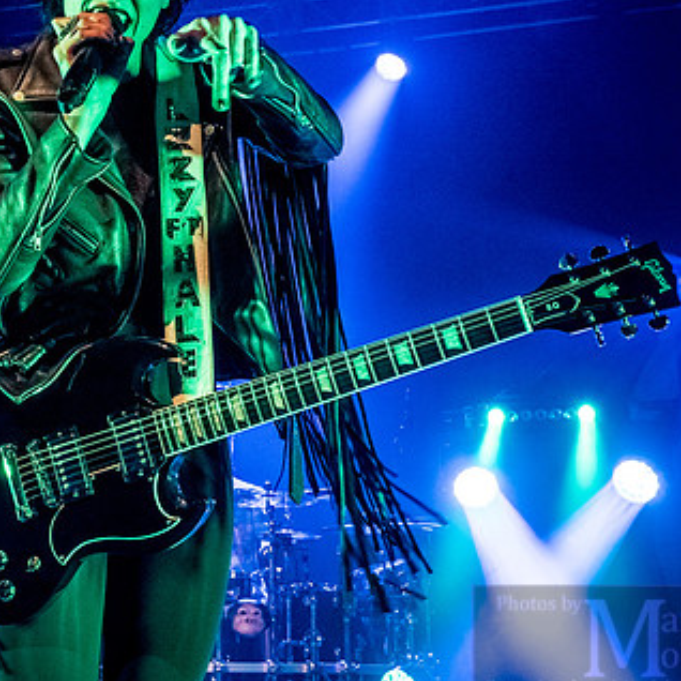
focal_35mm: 73
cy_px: 197
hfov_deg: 23.1
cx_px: 85
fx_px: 1625
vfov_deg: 23.5
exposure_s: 1/100
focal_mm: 20
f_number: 4
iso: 1600
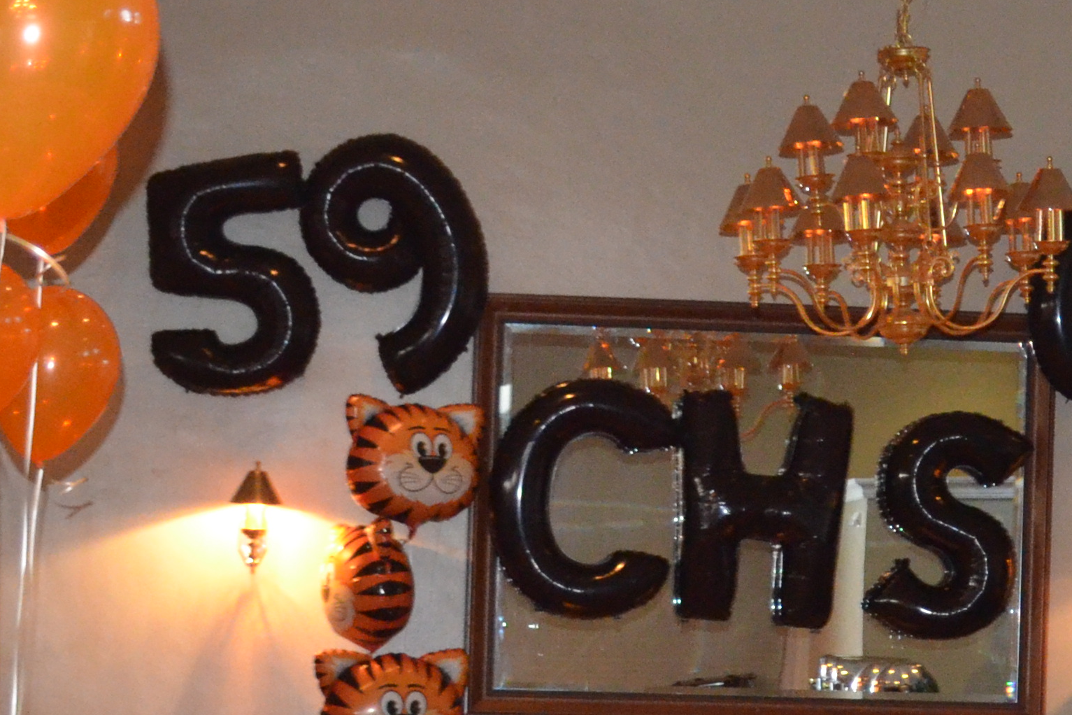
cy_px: 511
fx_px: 4585
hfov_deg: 13.1
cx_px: 1101
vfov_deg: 8.9
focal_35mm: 154
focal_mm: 32
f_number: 4.8
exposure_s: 1/60
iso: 3200
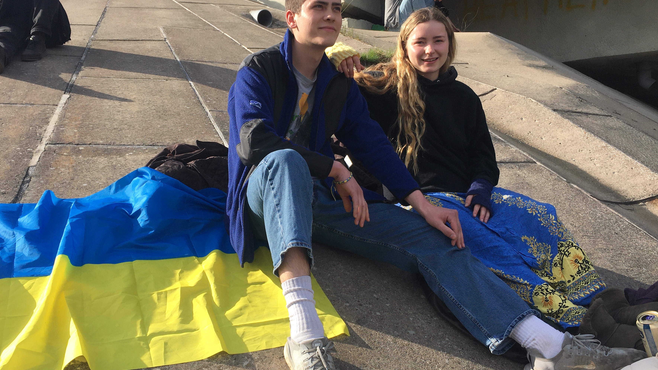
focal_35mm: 36
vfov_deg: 32.8
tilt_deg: +3.3
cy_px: 192
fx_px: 628
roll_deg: +4.3
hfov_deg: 55.1
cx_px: 286
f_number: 2.2
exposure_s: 1/864
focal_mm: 4.15
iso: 25
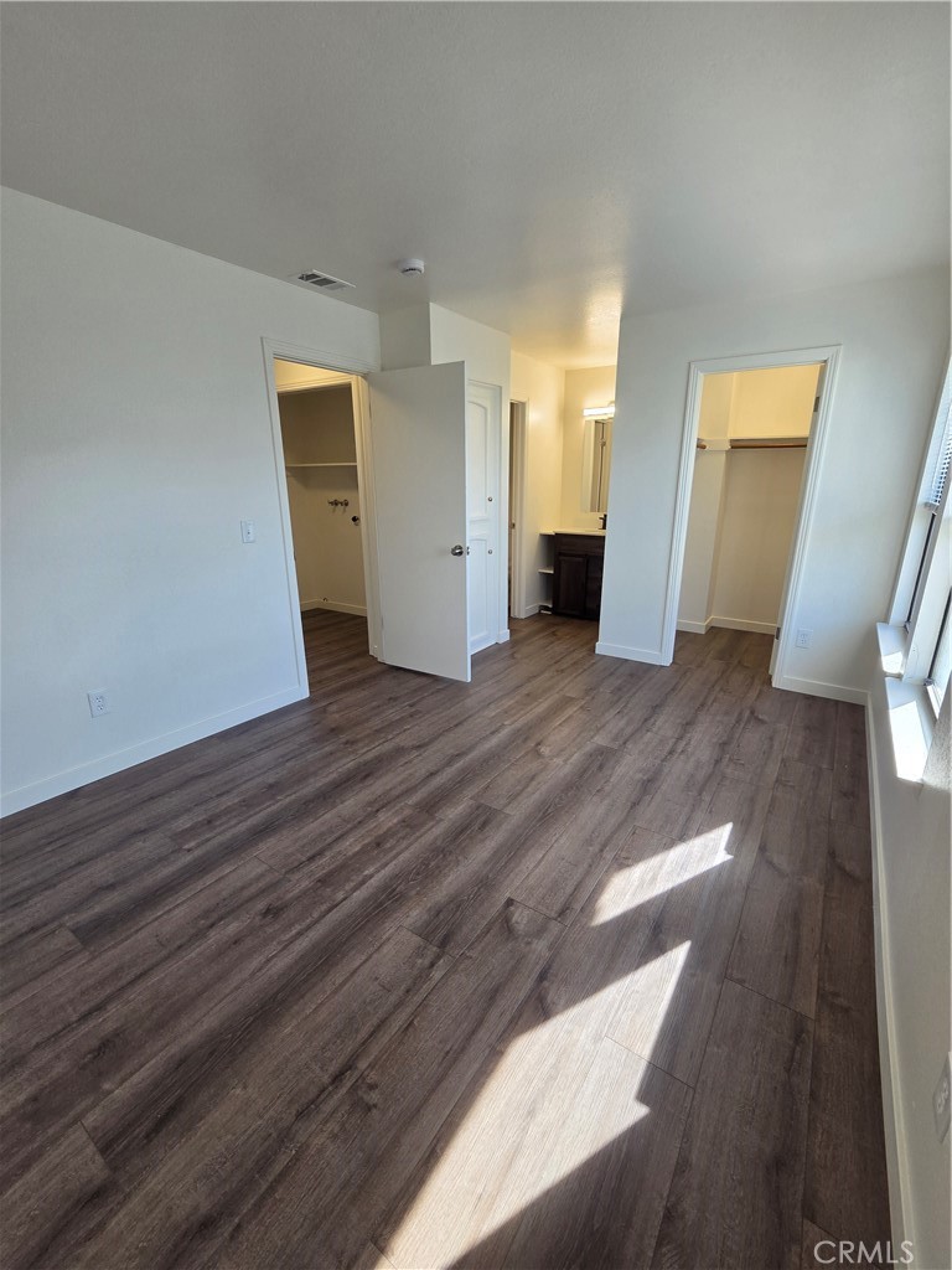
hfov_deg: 89.9
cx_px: 476
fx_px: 477
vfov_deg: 106.2
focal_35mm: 13
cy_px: 635
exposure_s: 1/120
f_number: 2.2
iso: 80
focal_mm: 2.2
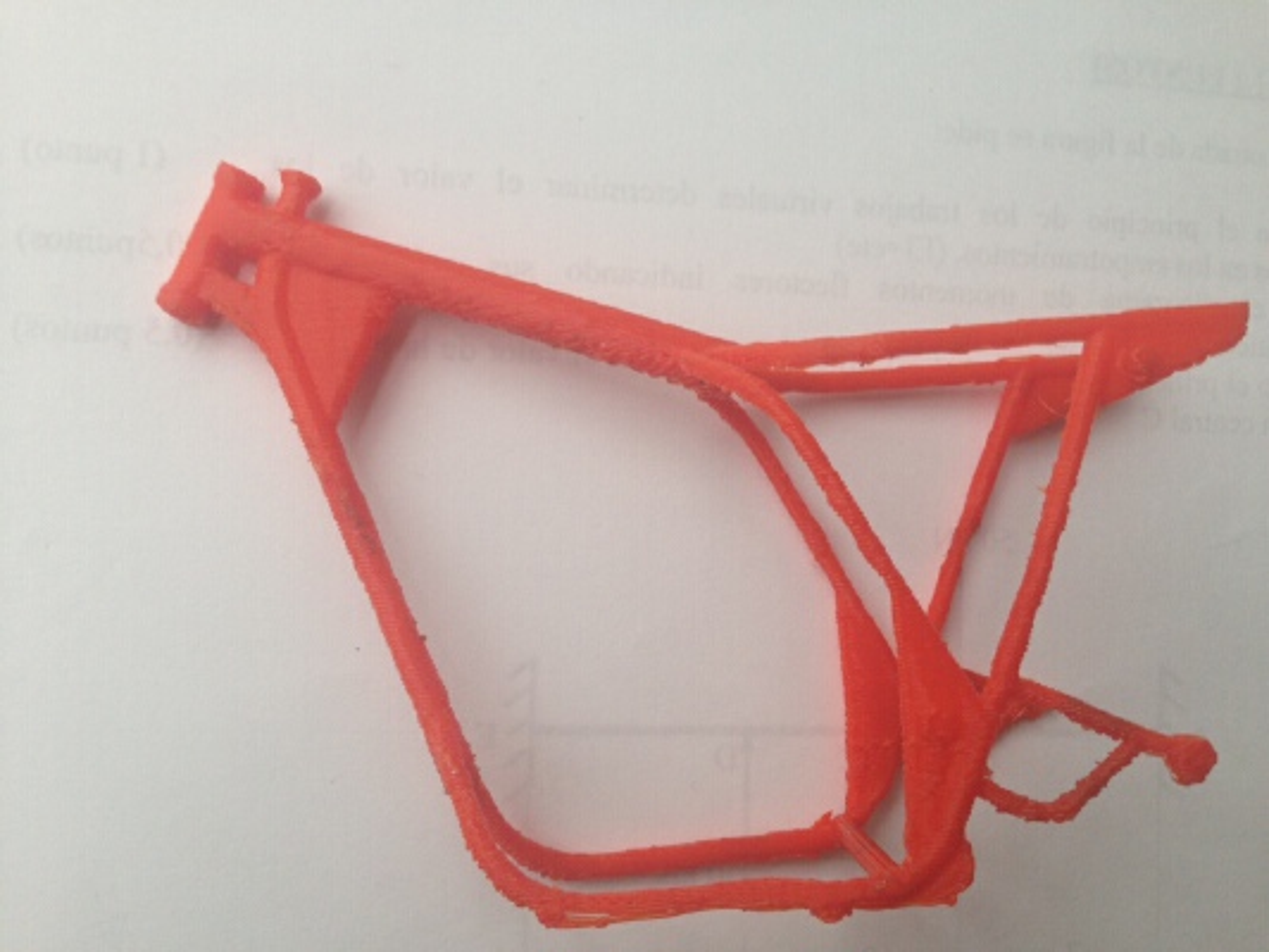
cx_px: 634
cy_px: 476
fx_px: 1210
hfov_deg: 55.3
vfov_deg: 43.0
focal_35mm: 33
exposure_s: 1/40
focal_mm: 4.12
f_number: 2.4
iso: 50
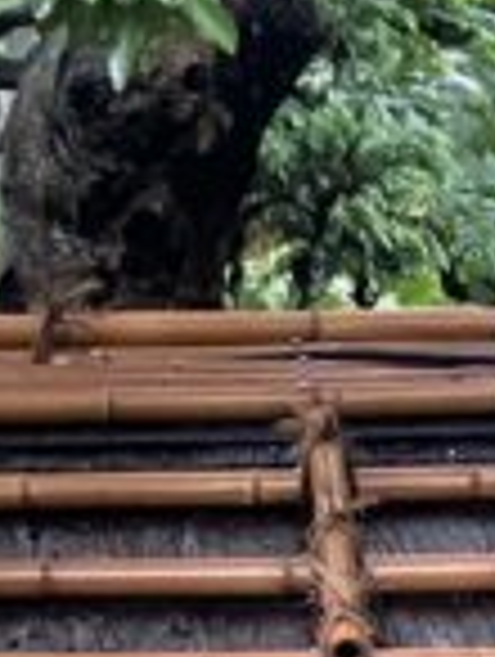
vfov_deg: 5.1
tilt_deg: -6.4
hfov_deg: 4.1
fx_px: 6920
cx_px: 198
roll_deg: +2.7
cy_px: 2236
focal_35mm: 364
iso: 400
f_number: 2
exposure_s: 1/60
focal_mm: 6
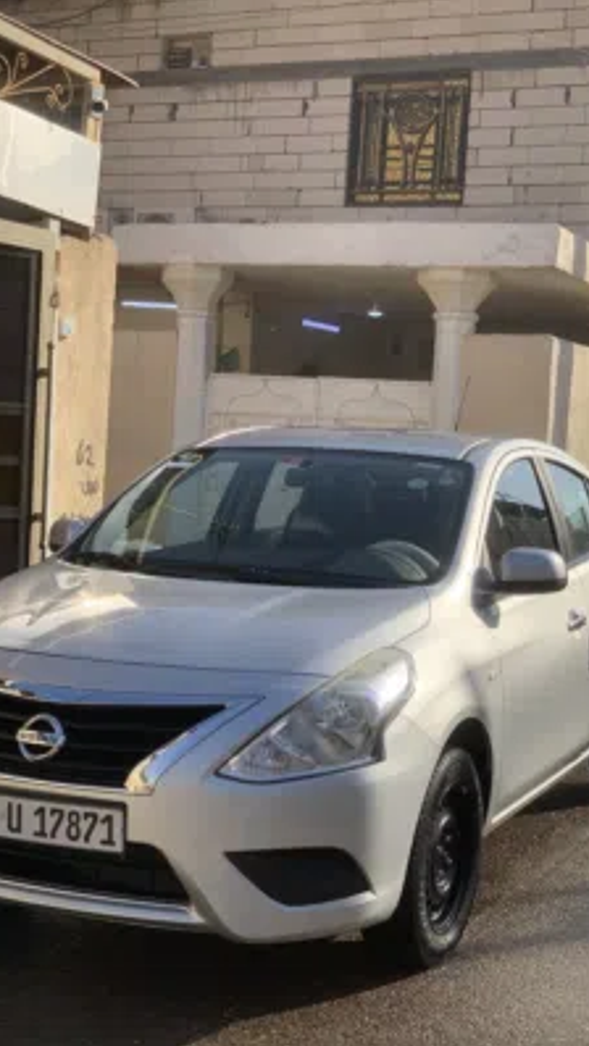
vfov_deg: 36.6
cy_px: 523
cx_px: 276
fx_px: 1582
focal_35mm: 57
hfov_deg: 21.1
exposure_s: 1/813
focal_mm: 6
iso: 16
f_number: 2.4
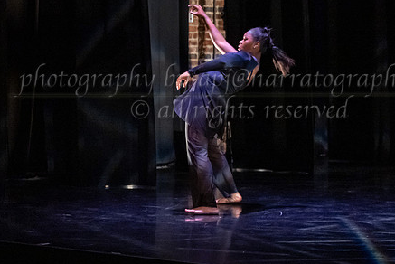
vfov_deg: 11.8
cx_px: 304
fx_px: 1274
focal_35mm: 116
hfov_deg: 17.5
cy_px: 66
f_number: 2.8
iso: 6400
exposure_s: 1/250
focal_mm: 68
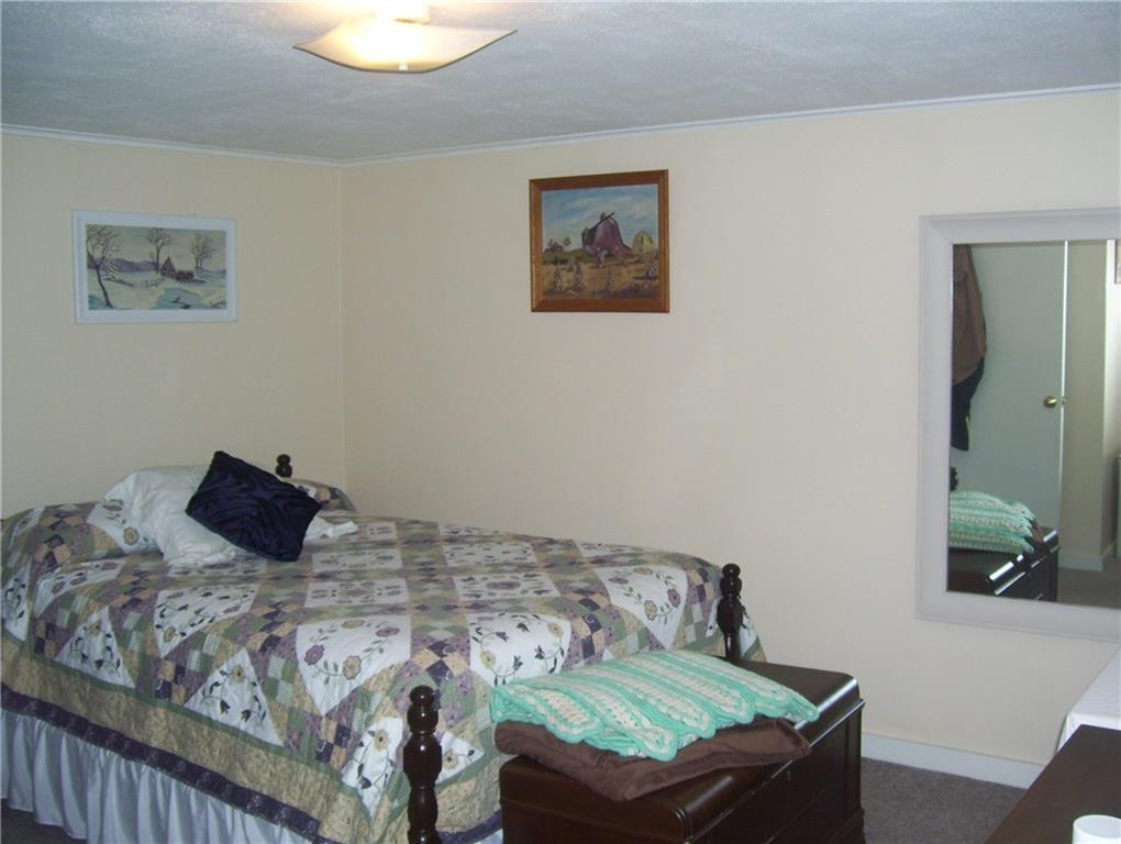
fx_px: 1167
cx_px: 560
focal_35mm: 36
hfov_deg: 51.3
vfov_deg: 39.7
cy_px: 422
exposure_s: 1/60
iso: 125
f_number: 2.7
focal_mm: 6
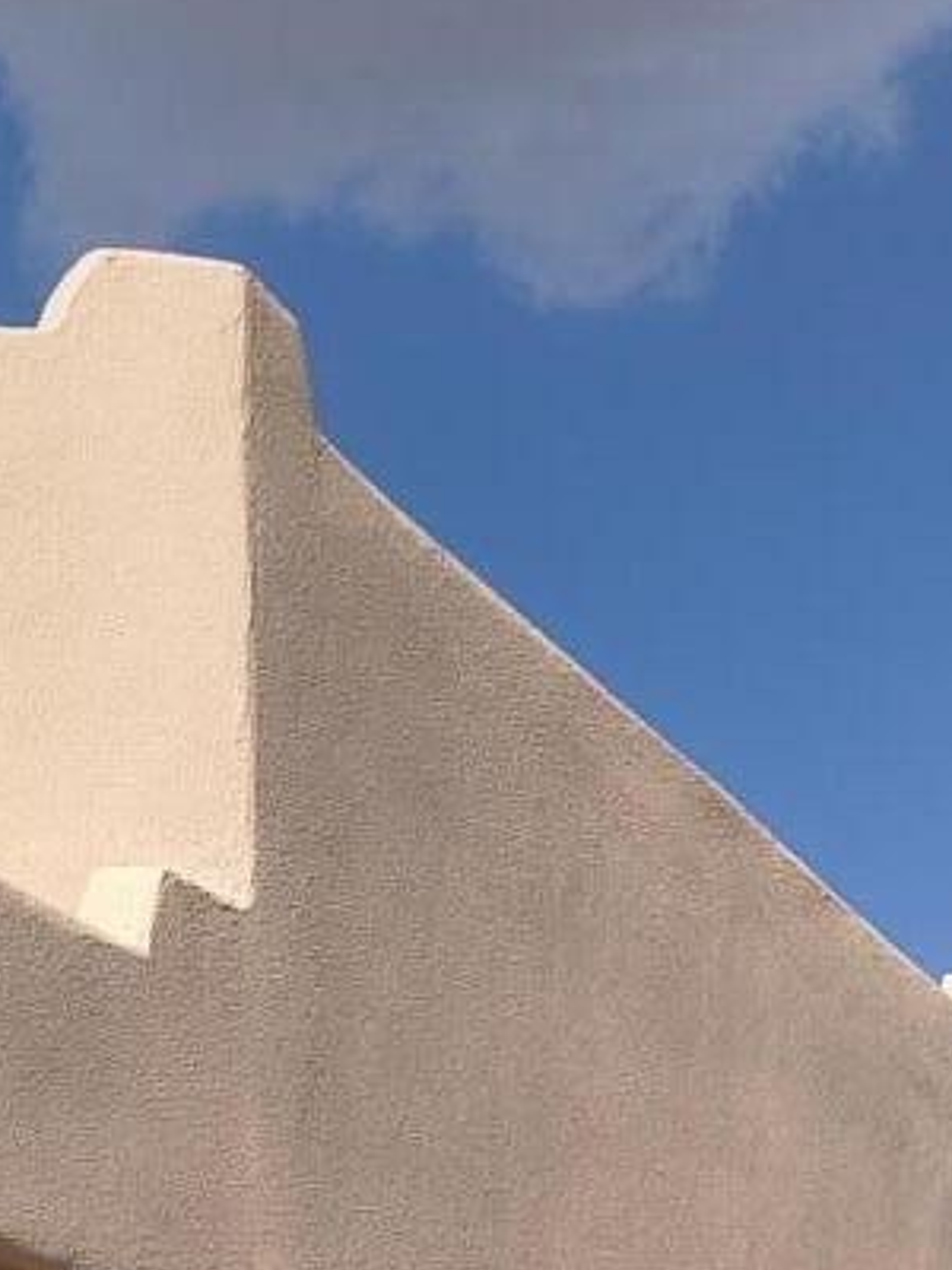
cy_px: 3000
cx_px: 384
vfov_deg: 12.8
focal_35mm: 120
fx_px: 4400
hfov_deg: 12.3
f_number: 1.8
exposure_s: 1/2539
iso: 102
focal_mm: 5.56
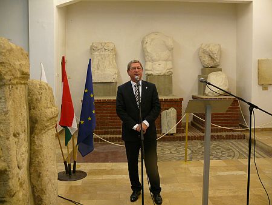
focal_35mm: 35
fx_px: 275
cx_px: 136
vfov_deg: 40.7
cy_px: 102
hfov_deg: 52.6
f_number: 2.8
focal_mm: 7.4
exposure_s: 1/20
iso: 200
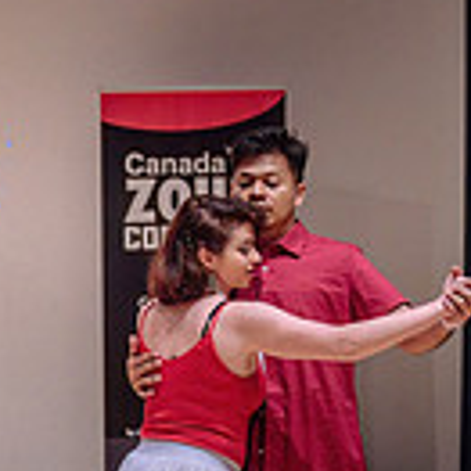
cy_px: 272
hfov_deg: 9.4
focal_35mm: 186
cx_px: 153
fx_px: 2863
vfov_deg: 9.4
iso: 1600
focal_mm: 43
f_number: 2.8
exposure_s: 1/400
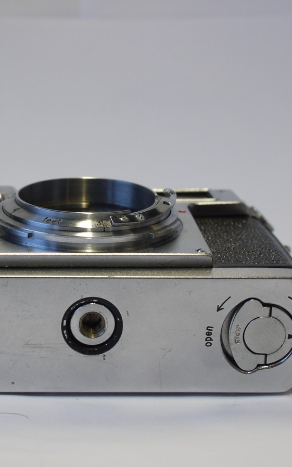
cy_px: 234
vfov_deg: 24.4
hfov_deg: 15.2
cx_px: 42
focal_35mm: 85
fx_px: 1083
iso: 400
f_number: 5.6
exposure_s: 1/60
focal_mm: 30
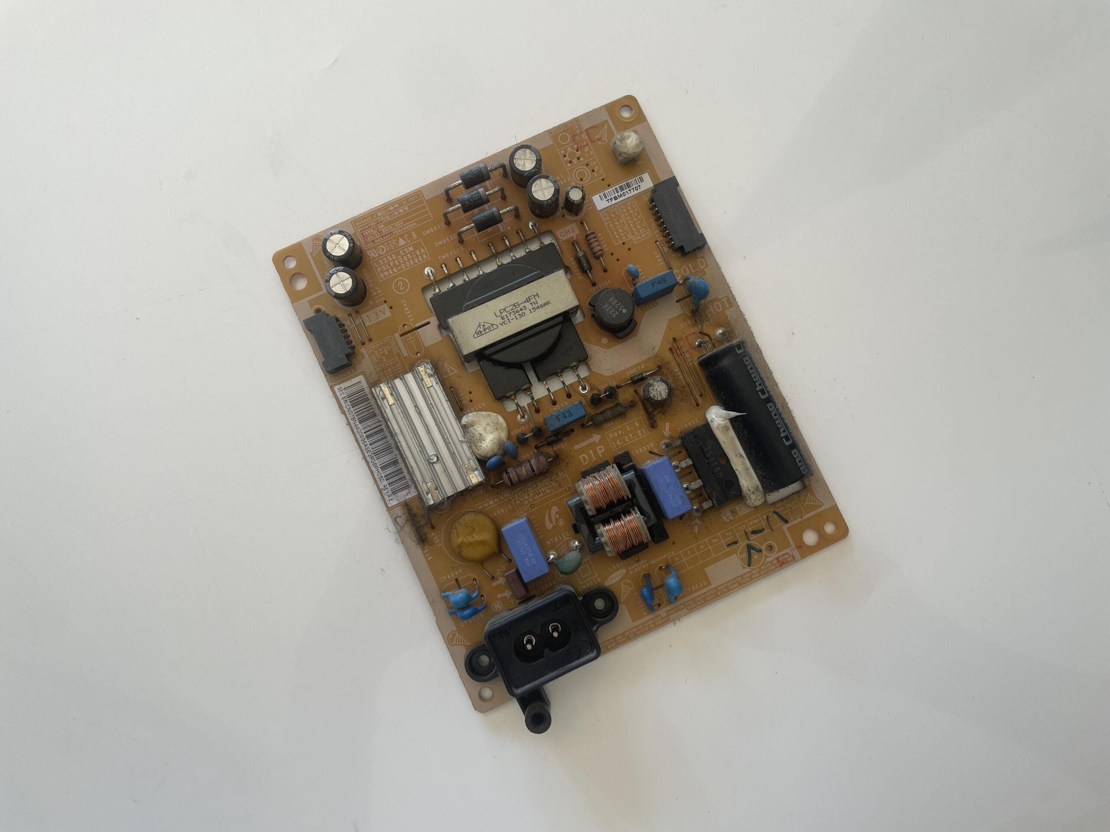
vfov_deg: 53.1
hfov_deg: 67.3
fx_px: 834
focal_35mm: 26
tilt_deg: -85.0
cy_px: 416
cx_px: 555
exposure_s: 1/121
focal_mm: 4.2
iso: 40
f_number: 1.6
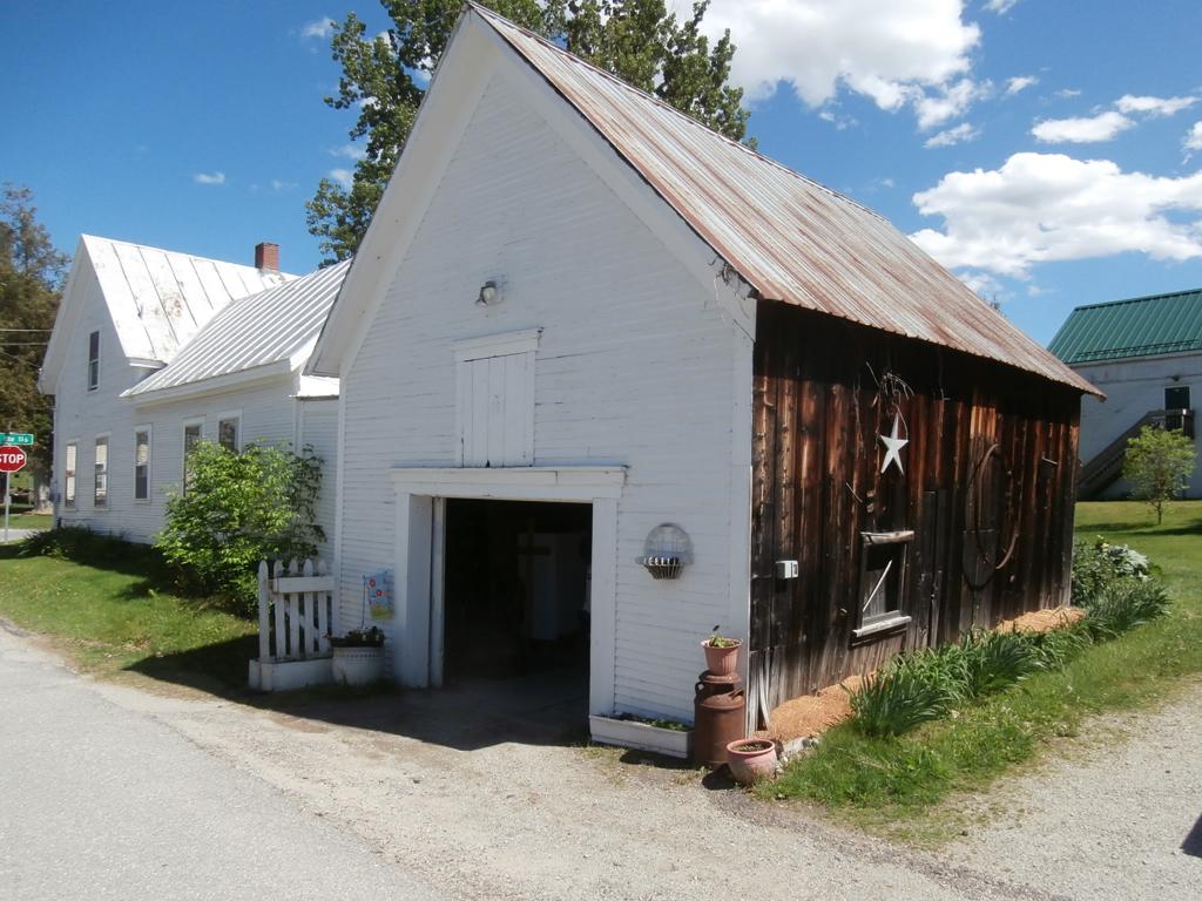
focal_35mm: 24
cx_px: 601
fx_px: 833
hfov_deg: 71.6
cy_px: 450
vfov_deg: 56.8
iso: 100
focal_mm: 4.2
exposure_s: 1/1250
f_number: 3
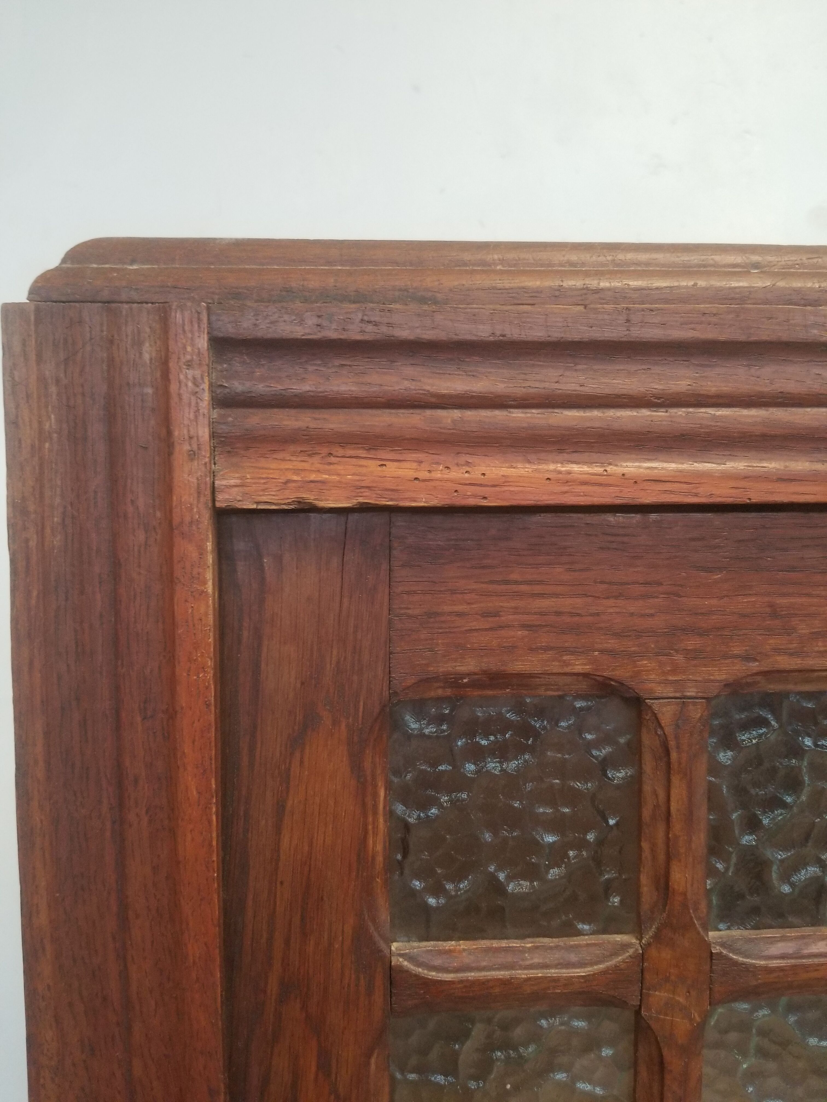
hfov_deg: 53.1
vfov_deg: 67.3
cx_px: 414
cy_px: 551
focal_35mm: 26
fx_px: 828
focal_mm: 4.25
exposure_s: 1/50
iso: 200
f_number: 1.7
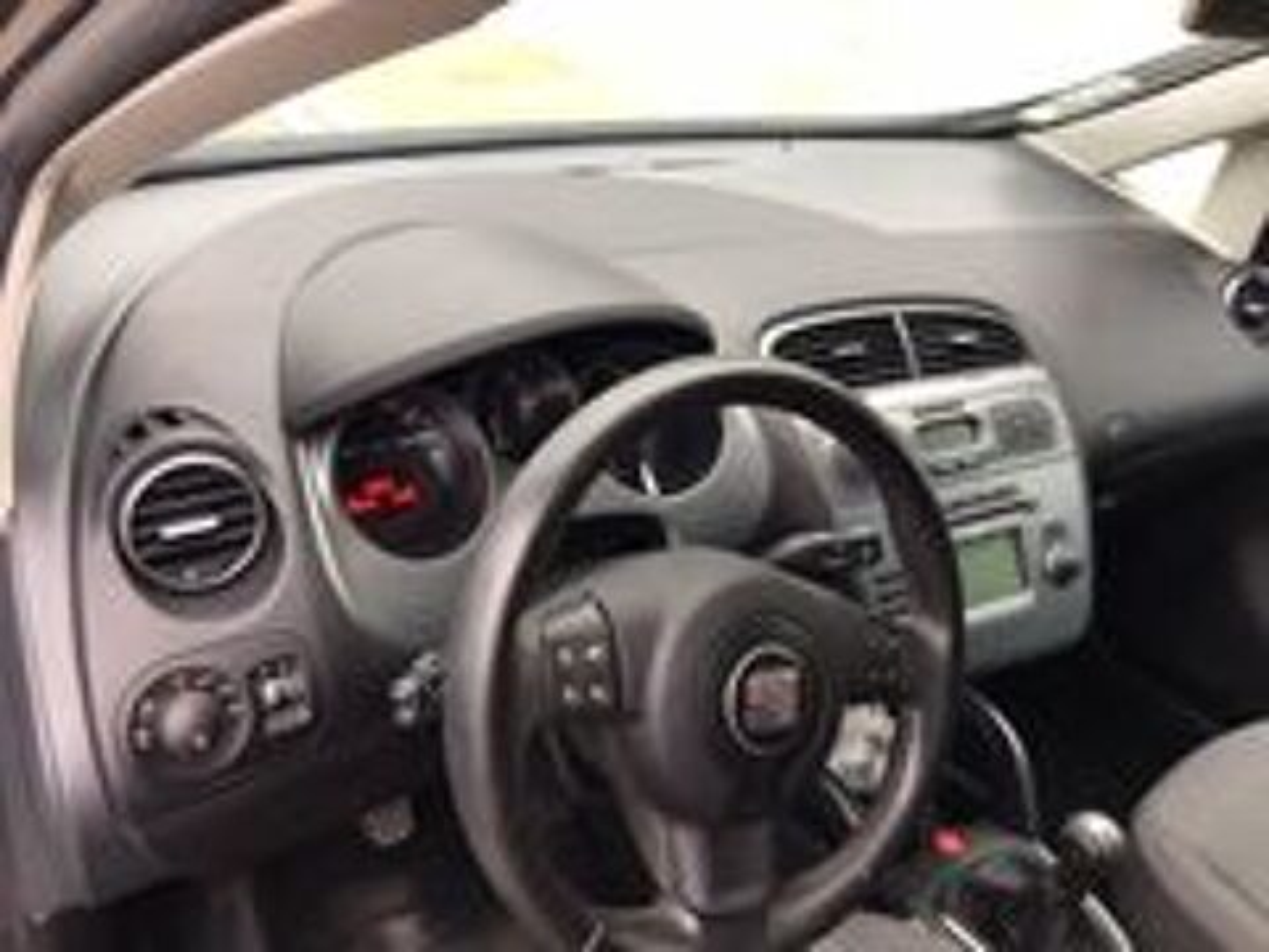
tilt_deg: -31.7
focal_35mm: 29
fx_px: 1063
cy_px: 476
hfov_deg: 61.7
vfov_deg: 48.2
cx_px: 634
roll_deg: -6.6
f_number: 2.2
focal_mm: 4.15
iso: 25
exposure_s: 1/33
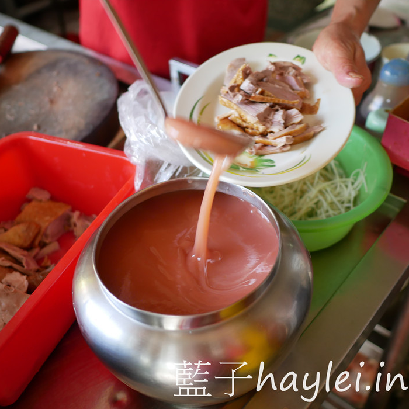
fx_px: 481
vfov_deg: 46.0
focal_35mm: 36
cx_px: 188
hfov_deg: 46.0
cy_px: 205
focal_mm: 15
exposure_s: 1/125
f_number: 1.7
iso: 250
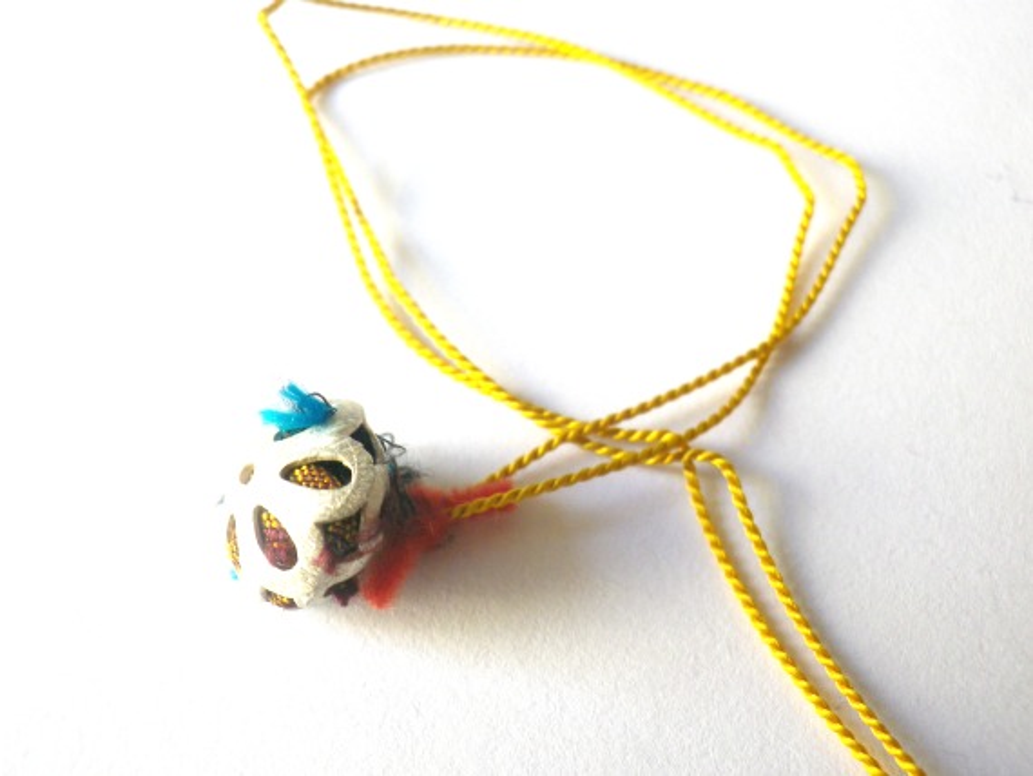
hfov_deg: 45.8
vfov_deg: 35.2
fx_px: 1224
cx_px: 516
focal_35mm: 41
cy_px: 388
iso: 100
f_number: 3.9
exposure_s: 1/50
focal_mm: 7.3
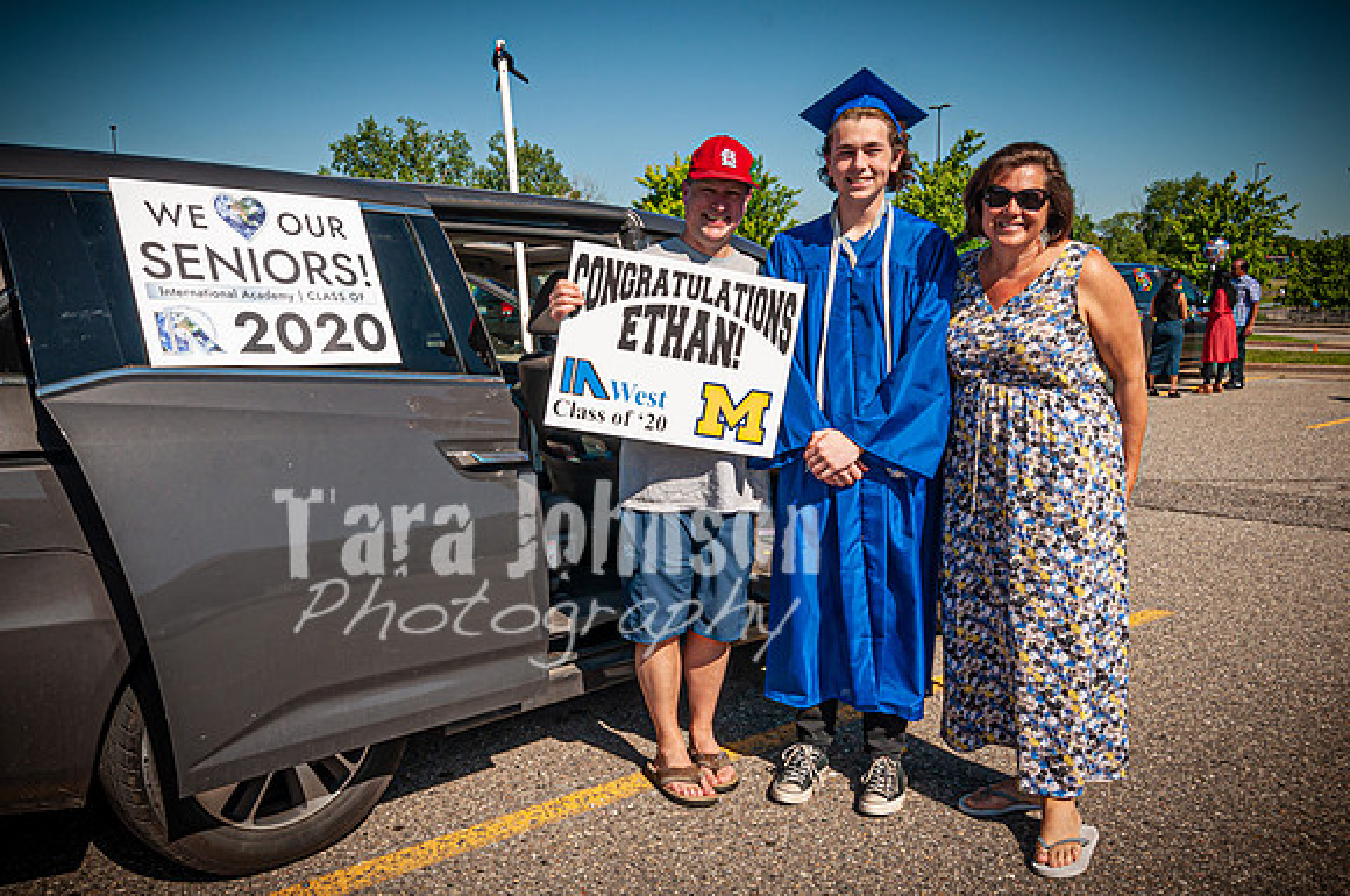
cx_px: 646
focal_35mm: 31
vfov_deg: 42.7
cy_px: 452
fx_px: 1148
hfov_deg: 60.9
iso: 200
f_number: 10
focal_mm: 19
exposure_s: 1/400
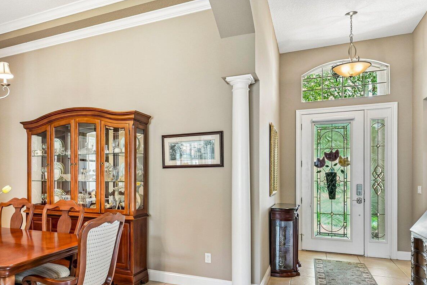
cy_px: 174
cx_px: 138
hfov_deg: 65.6
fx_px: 319
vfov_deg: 47.8
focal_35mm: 27
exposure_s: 1/3.33
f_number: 8
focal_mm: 15.5
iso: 400
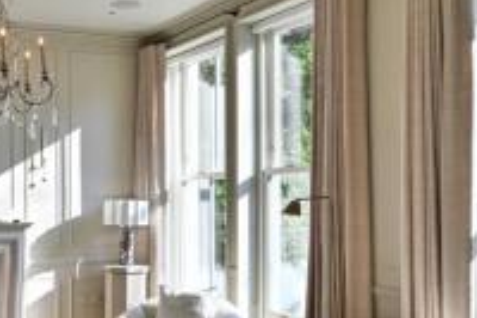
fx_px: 755
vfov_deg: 23.7
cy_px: 202
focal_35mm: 57
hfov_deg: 33.4
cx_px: 57
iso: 100
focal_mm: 24
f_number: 10
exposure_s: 1/13
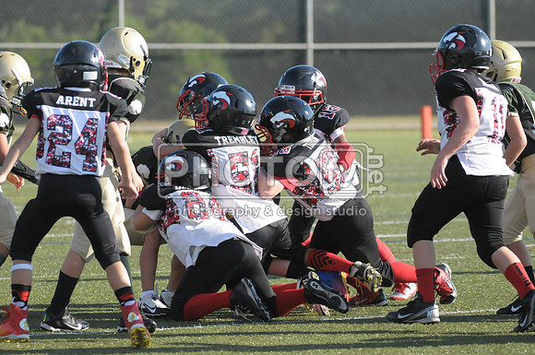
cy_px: 178
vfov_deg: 4.6
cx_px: 268
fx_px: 4452
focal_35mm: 300
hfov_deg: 6.9
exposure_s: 1/5000
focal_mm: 200
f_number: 4
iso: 1600
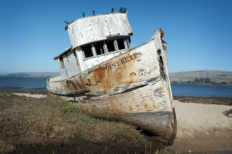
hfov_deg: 62.0
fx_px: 193
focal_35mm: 30
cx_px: 116
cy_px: 77
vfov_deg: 43.5
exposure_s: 1/750
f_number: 5.6
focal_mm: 20
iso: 100
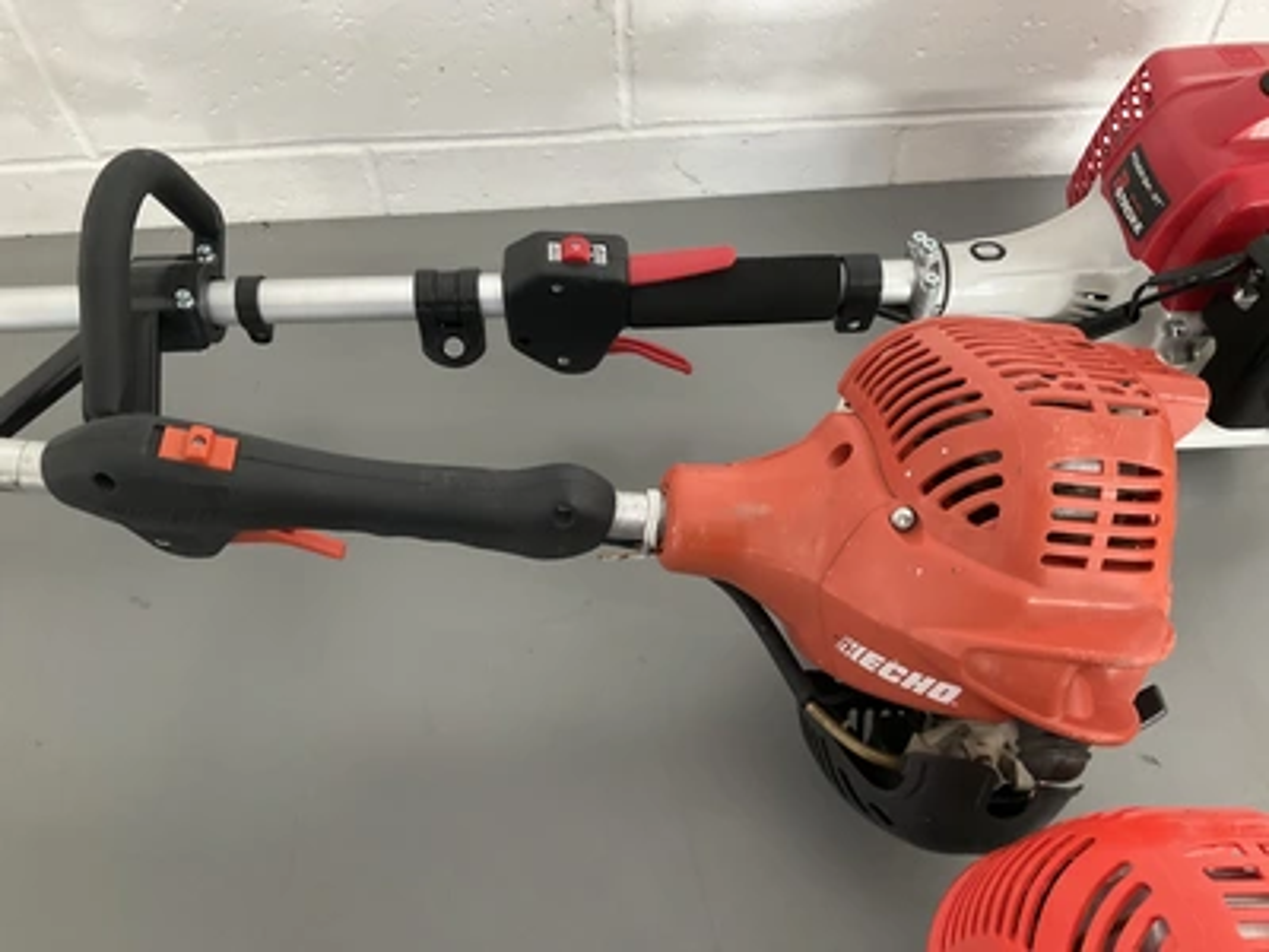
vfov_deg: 48.2
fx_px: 1063
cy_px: 476
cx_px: 634
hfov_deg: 61.7
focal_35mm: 29
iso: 200
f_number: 1.8
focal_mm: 3
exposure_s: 1/60
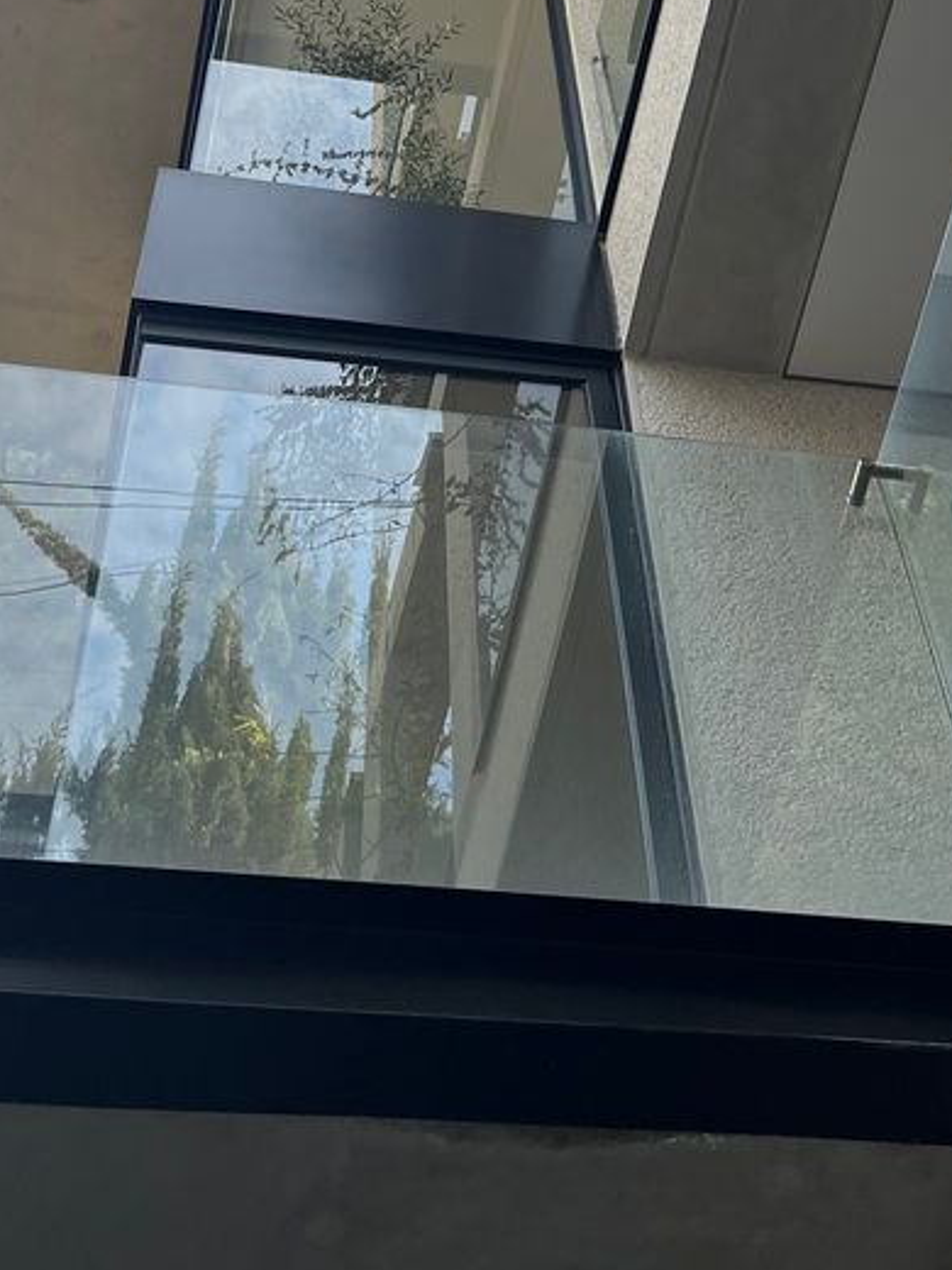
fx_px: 2200
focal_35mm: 60
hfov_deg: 24.1
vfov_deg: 29.3
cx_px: 720
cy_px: -98
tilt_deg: +66.1
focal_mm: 5.1
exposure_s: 1/445
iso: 50
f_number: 1.6
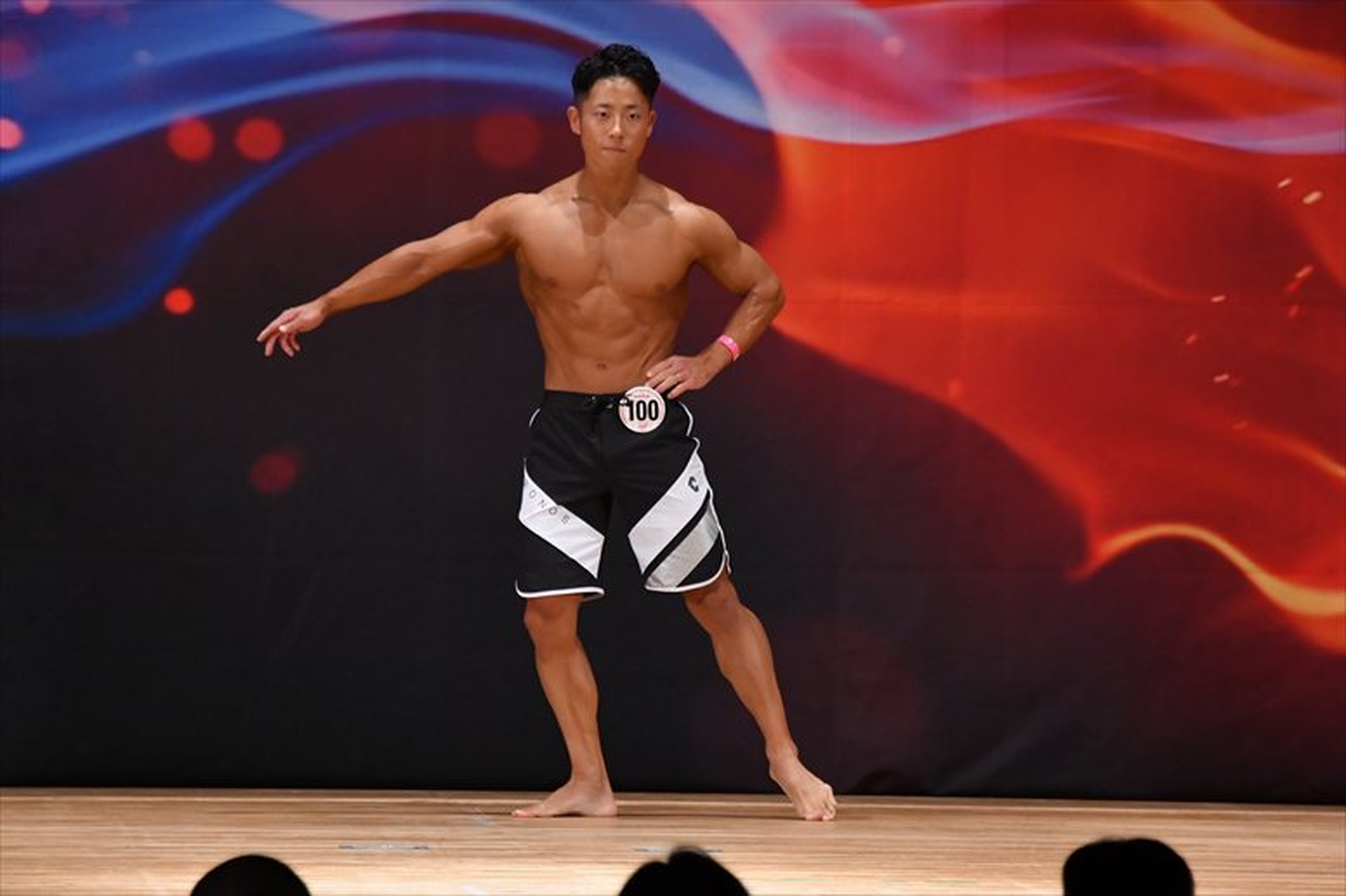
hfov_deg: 7.2
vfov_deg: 4.8
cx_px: 673
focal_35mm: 285
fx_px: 10651
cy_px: 448
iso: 3200
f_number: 5.6
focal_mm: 190
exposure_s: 1/400
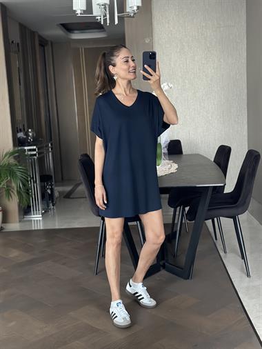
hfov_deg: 30.3
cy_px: 174
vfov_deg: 39.6
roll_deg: +4.4
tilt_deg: -18.1
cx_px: 131
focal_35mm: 48
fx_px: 484
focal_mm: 6.86
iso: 500
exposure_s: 1/40
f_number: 1.78
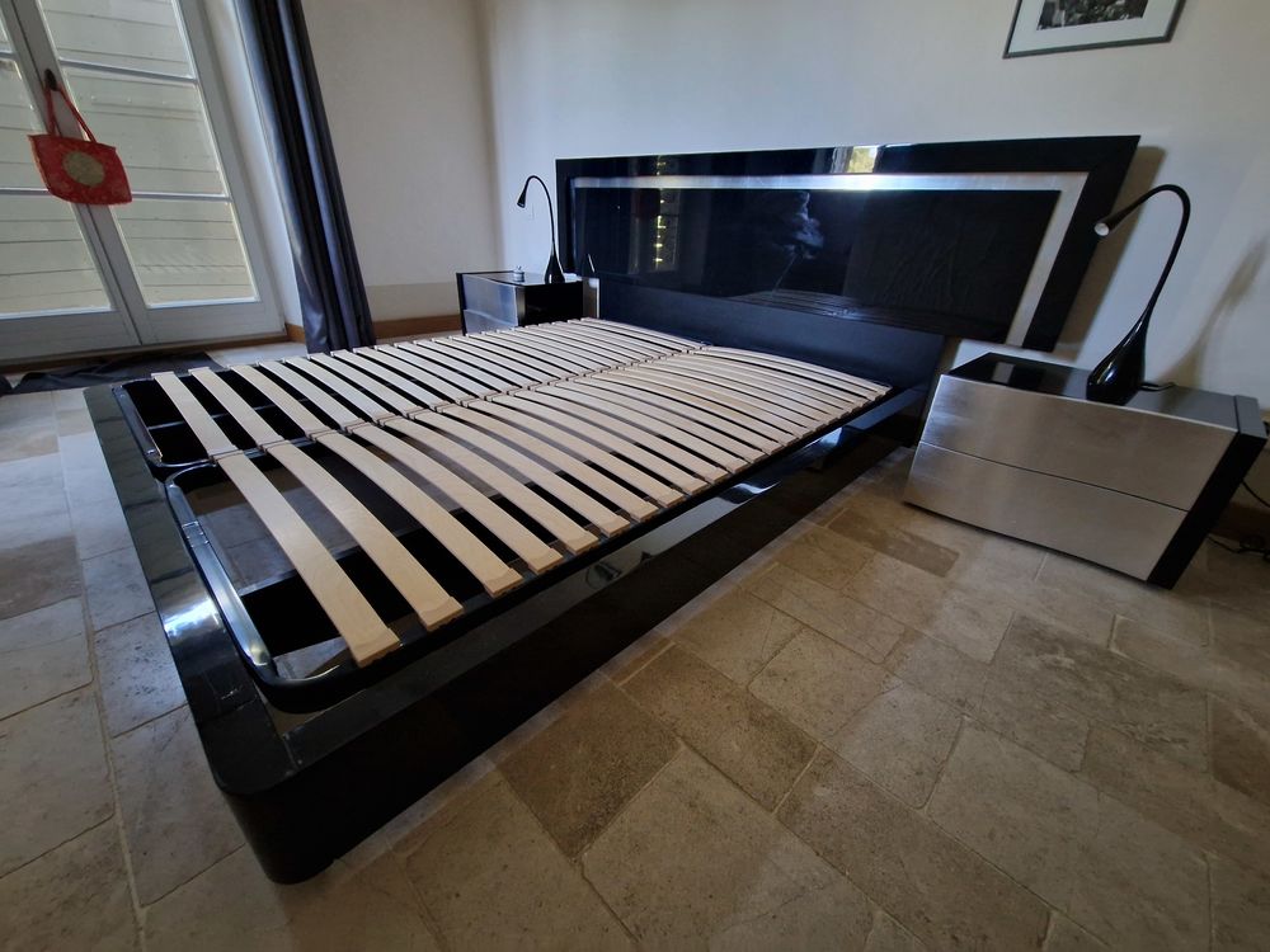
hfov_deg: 106.2
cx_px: 635
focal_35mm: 13
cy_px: 476
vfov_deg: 89.9
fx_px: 477
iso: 800
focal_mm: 2.2
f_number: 2.2
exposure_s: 1/25
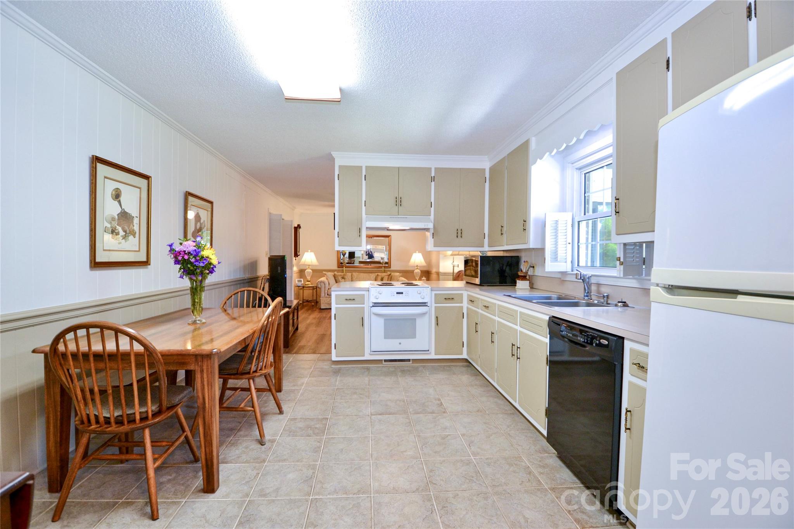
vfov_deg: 77.3
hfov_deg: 100.4
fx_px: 331
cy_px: 264
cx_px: 397
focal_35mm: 15
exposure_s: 1/60
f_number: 4
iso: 400
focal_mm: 10
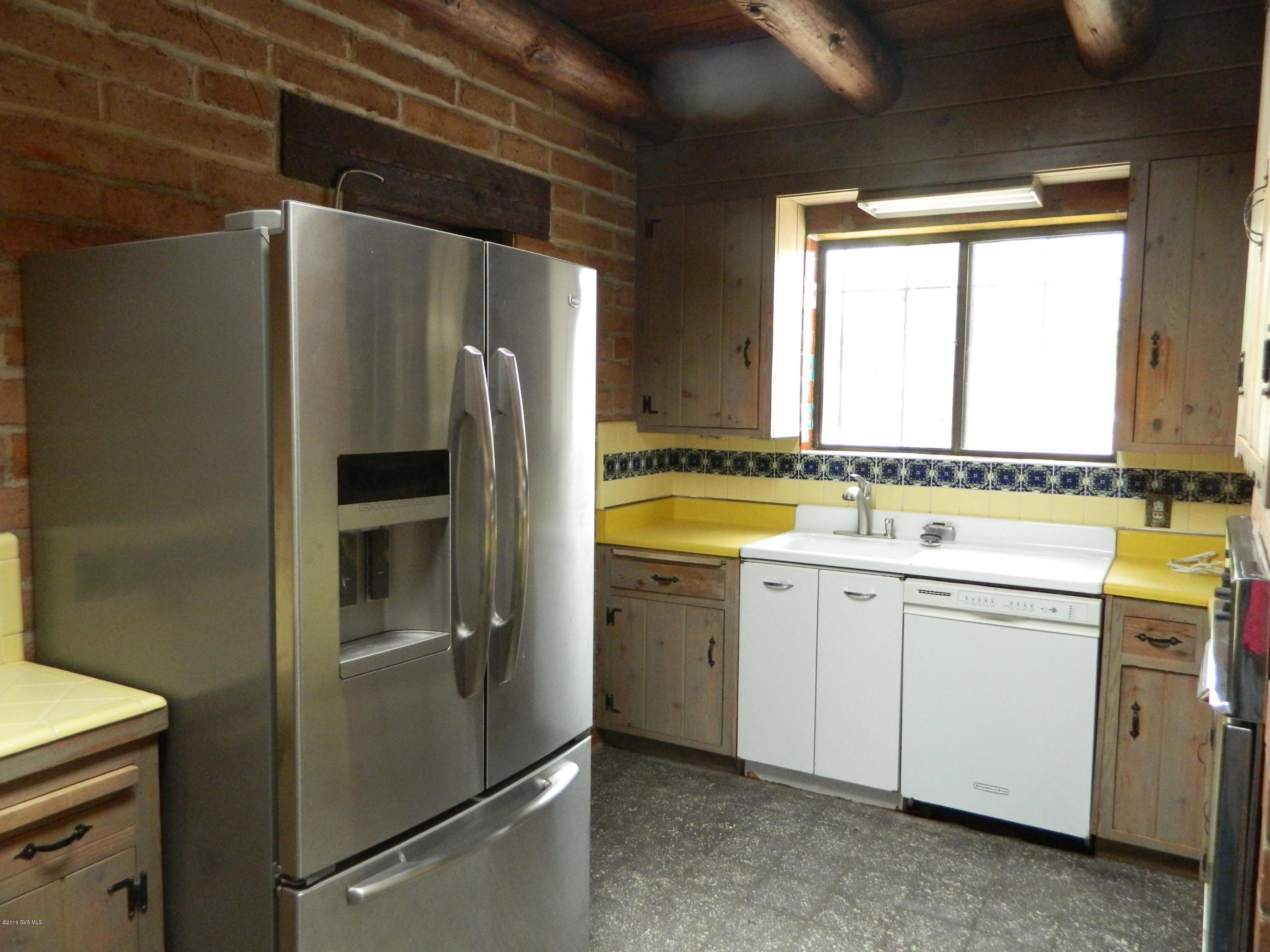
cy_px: 476
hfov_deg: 69.4
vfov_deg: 54.9
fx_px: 917
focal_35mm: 25
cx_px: 635
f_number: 3.1
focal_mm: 4.5
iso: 400
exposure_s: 1/160
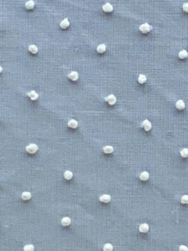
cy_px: 38
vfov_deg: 5.1
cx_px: 165
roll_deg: -0.9
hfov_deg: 3.9
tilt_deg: -17.9
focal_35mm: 385
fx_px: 2791
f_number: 2
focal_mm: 6
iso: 100
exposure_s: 1/120
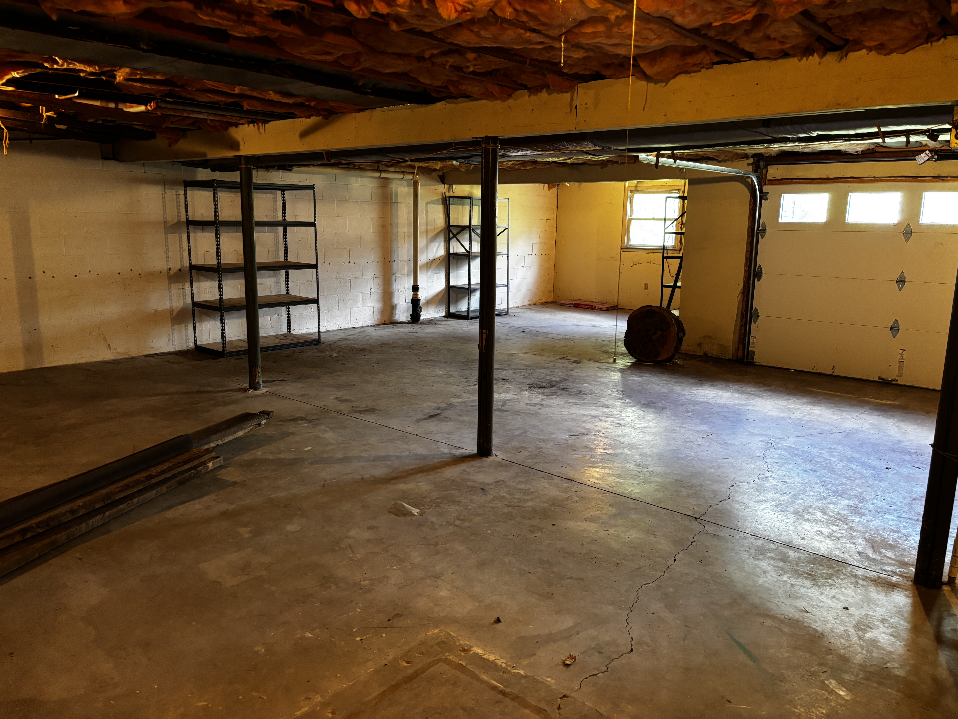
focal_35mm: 26
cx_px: 479
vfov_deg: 53.1
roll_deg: -1.3
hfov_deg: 67.3
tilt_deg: -11.8
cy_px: 360
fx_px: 720
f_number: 1.6
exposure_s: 1/40
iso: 400
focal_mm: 5.96
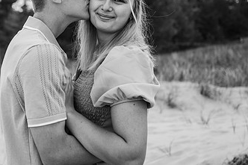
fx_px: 441
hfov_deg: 31.0
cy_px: 57
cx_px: 72
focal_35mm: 64
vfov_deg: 21.2
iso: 200
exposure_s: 1/1000
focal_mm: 36
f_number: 2.8
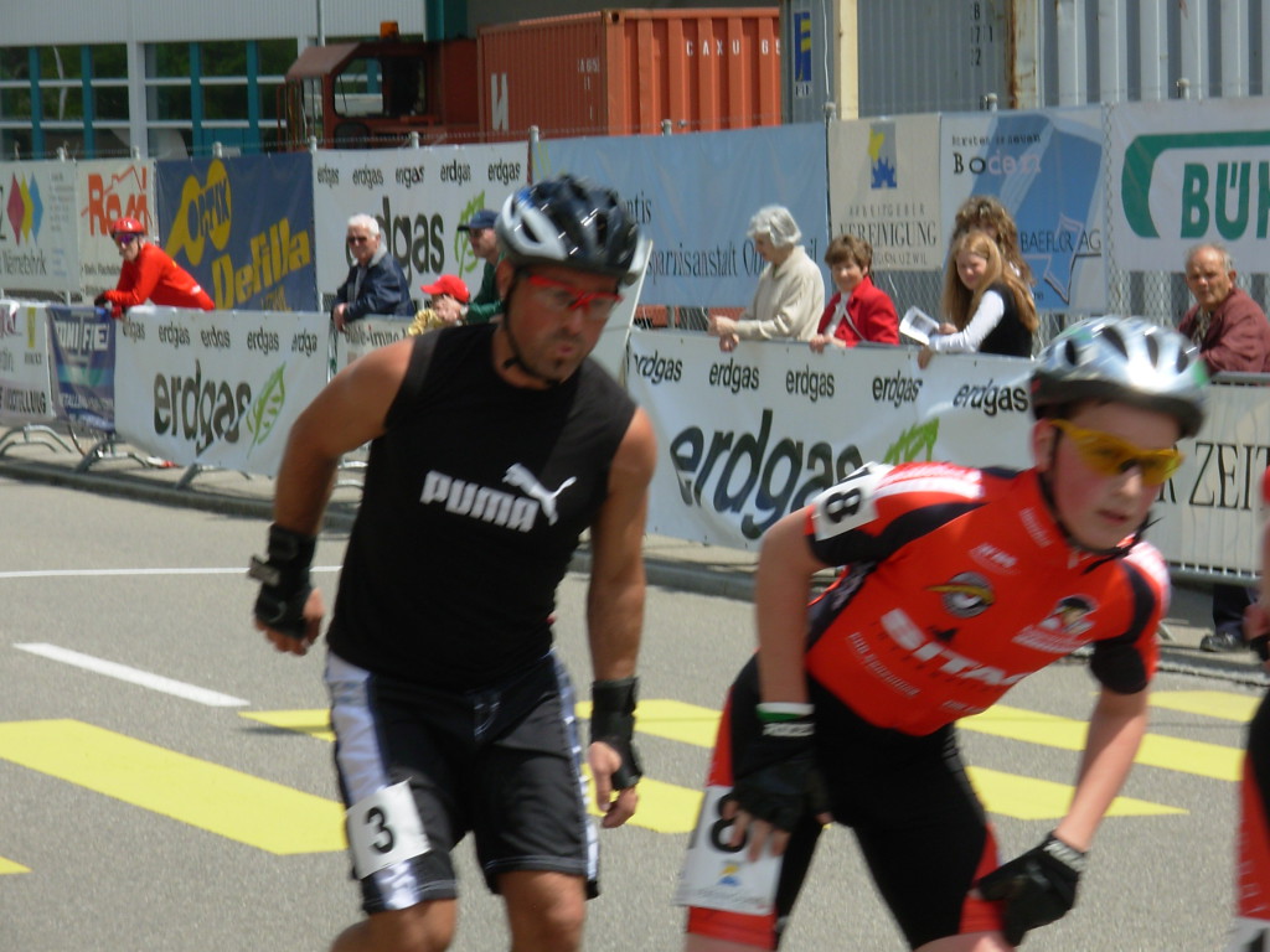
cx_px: 635
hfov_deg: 13.9
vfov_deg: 10.4
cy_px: 476
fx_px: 5210
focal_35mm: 142
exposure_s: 1/256
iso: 50
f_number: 7.7
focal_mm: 23.5
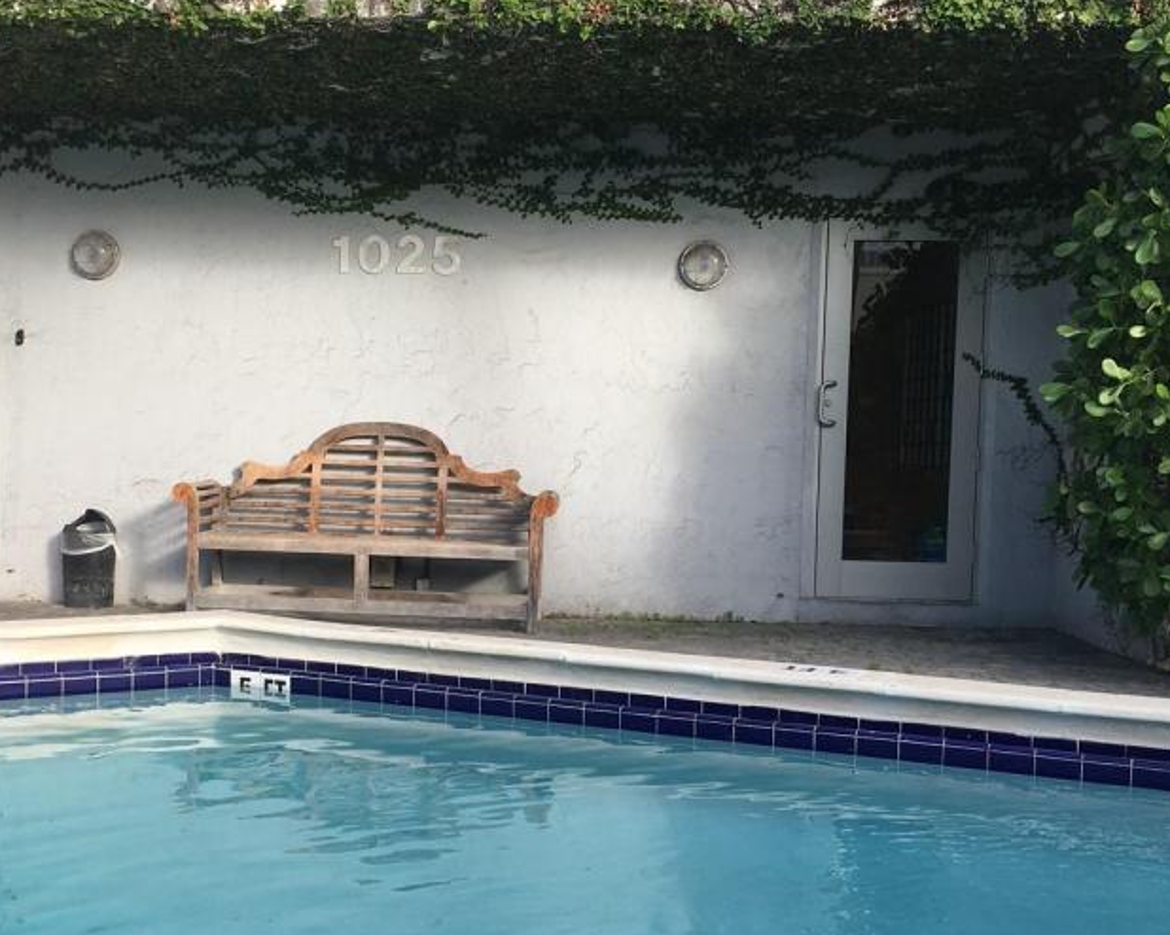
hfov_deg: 41.8
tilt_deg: -3.4
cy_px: 547
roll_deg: -0.3
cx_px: 466
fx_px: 1523
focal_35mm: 44
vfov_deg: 34.1
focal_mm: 4.15
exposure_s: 1/297
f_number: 2.2
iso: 25
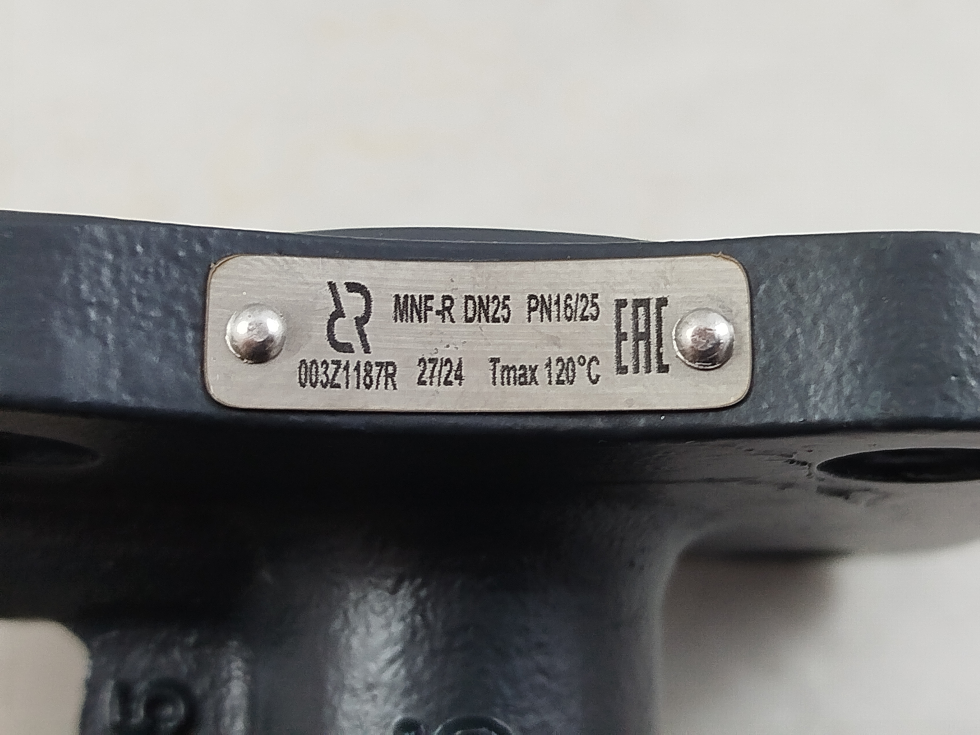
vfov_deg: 23.7
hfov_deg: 31.2
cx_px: 490
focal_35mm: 62
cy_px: 368
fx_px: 1755
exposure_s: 1/33
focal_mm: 5.31
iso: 160
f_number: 1.7
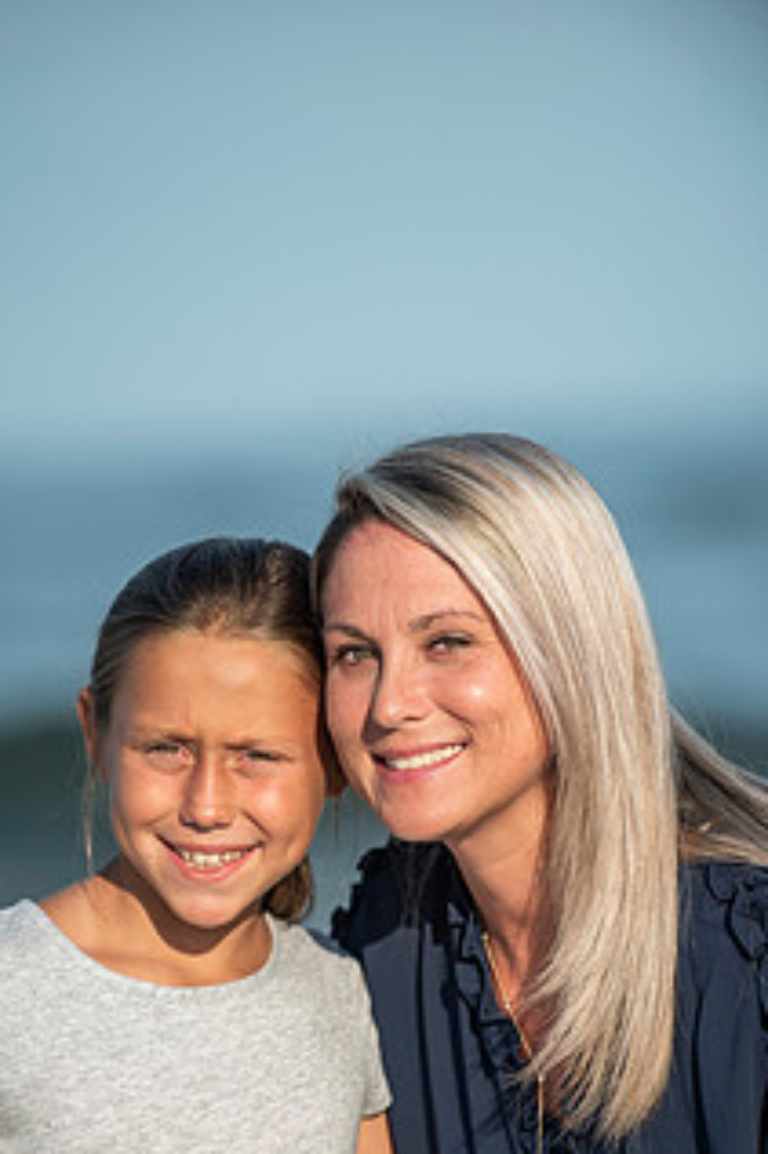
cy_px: 815
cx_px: 284
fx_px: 9097
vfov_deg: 7.3
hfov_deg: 4.8
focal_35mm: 284
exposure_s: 1/4000
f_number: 3.5
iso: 250
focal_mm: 200
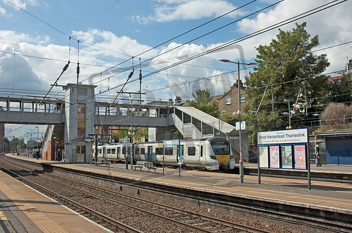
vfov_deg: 36.6
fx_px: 351
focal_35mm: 36
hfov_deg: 53.3
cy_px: 116
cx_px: 176
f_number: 10
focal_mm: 24
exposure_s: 1/320
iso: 200
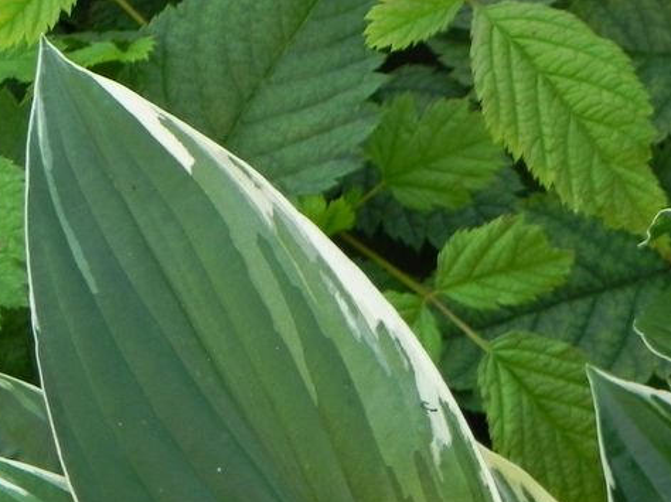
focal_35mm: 214
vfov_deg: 6.9
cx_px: 734
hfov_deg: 9.2
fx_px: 4146
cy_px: 474
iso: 160
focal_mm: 16.9
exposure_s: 1/30
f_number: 4.5
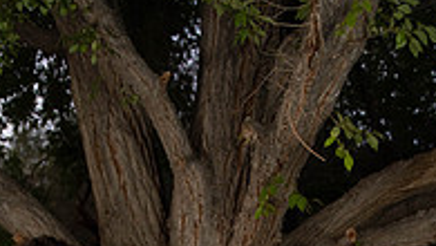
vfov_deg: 16.9
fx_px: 671
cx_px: 141
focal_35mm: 58
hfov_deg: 35.6
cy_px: 454
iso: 640
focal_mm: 24
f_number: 2.8
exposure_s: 1/60
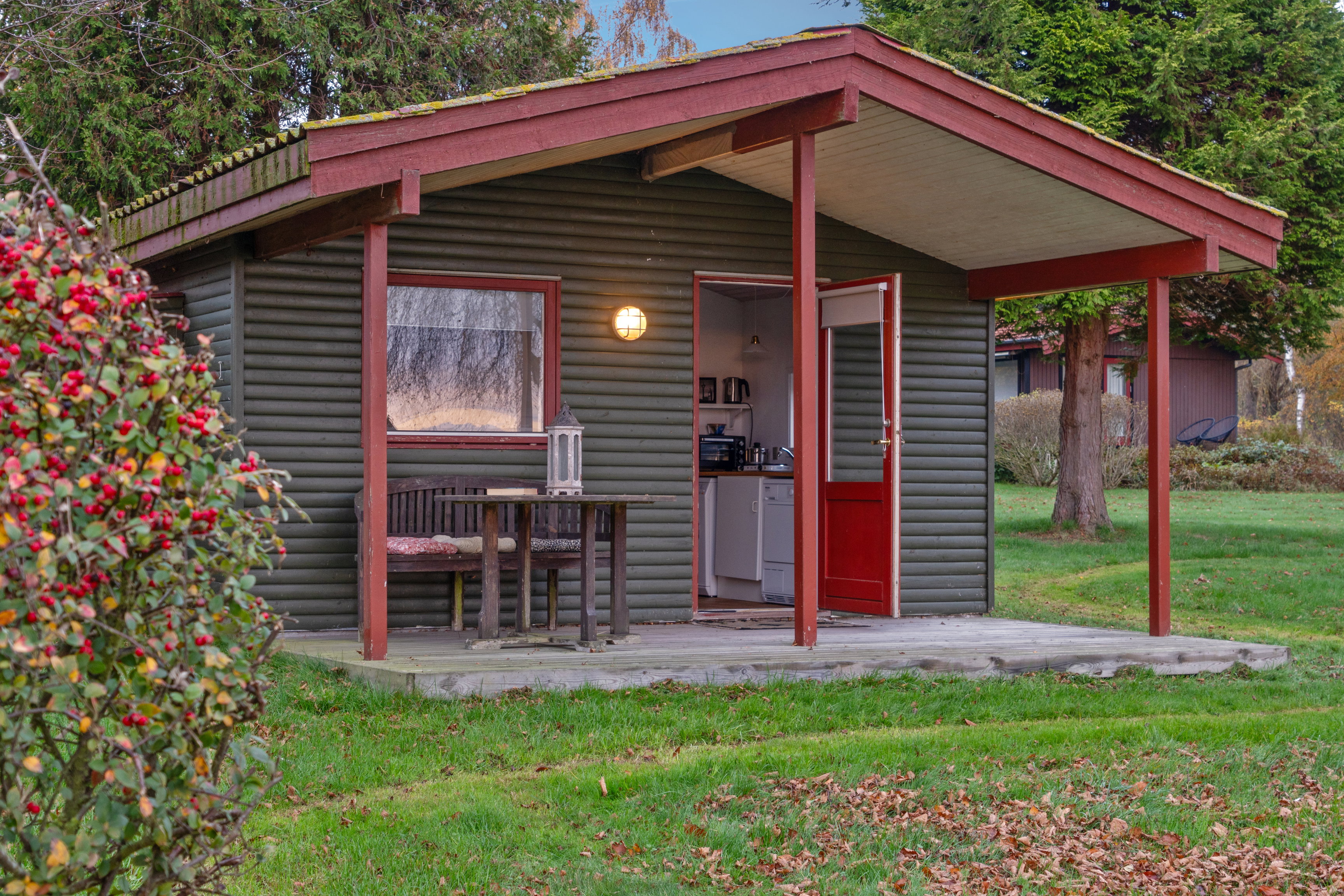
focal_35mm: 54
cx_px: 672
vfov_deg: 25.1
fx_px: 2016
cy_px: 448
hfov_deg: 36.9
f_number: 8
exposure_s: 1/4
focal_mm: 36
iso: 200
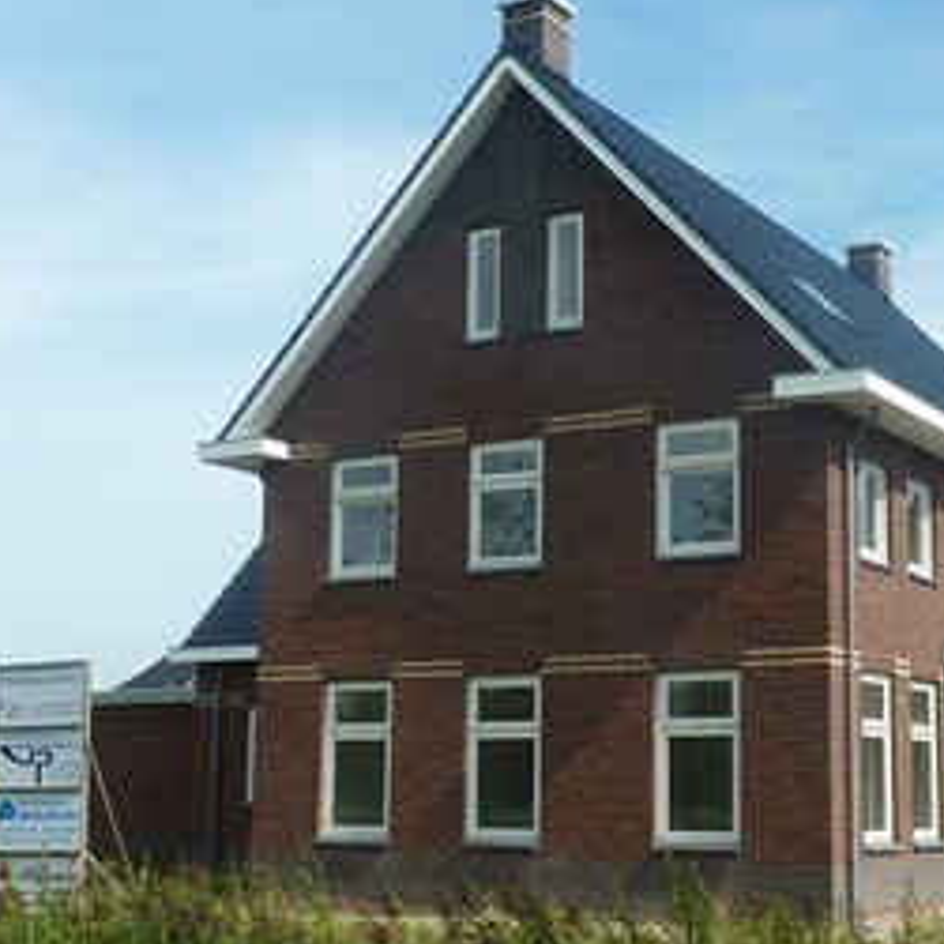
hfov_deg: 29.4
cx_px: 621
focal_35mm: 58
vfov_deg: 29.5
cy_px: 513
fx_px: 1789
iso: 80
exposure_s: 1/400
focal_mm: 4.1
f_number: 4.5
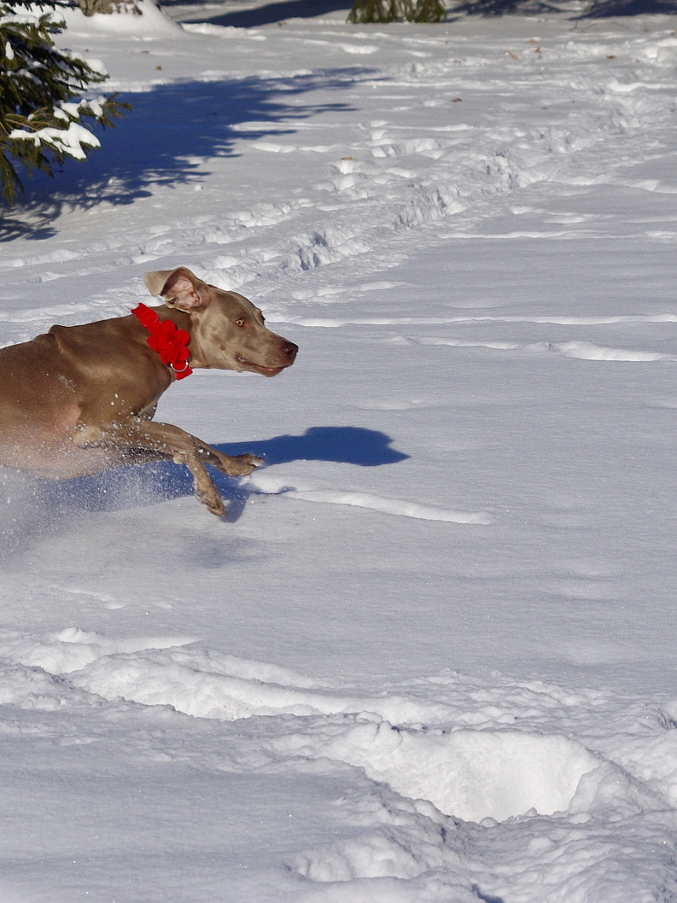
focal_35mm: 170
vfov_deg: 11.6
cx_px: 155
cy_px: 450
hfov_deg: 8.7
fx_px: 4435
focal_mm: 77.5
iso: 200
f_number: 9
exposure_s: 1/1000
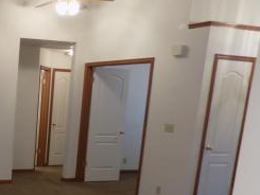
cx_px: -53
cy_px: 199
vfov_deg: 23.3
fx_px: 451
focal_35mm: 60
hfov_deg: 28.1
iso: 250
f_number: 3.1
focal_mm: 4
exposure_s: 1/30
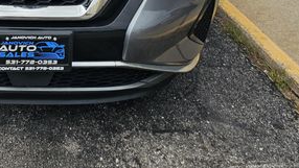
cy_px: -67
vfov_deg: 19.3
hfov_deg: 35.1
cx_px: 30
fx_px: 444
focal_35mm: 56
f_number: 1.7
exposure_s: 1/617
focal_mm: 6.3
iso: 10
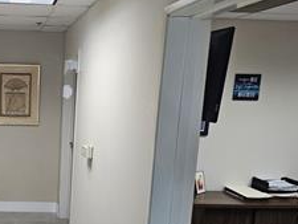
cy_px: 170
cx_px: 26
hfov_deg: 38.2
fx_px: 396
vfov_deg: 31.0
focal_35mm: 46
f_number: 1.7
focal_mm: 6.3
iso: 200
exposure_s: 1/120
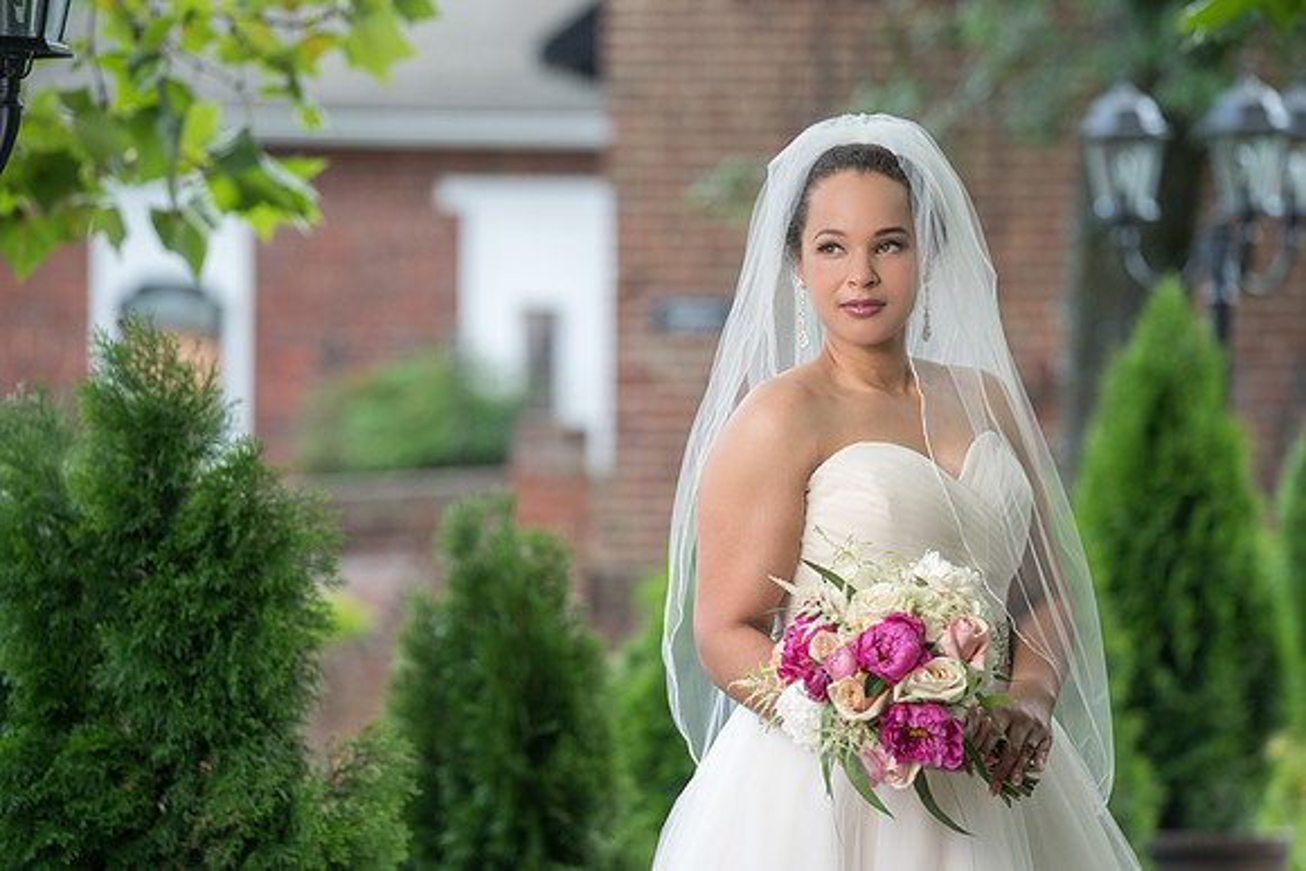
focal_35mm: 191
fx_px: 6924
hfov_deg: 10.8
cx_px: 653
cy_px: 436
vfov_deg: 7.2
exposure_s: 1/200
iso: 160
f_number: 4
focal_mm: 189
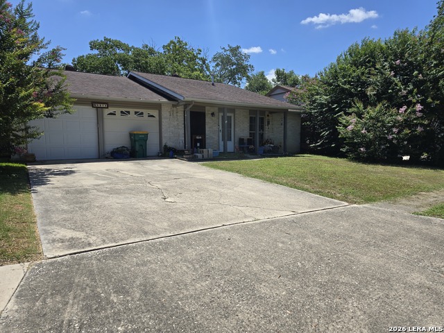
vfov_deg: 58.9
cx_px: 222
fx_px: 295
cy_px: 166
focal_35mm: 23
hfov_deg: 73.9
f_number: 1.7
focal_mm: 6.3
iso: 12
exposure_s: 1/866
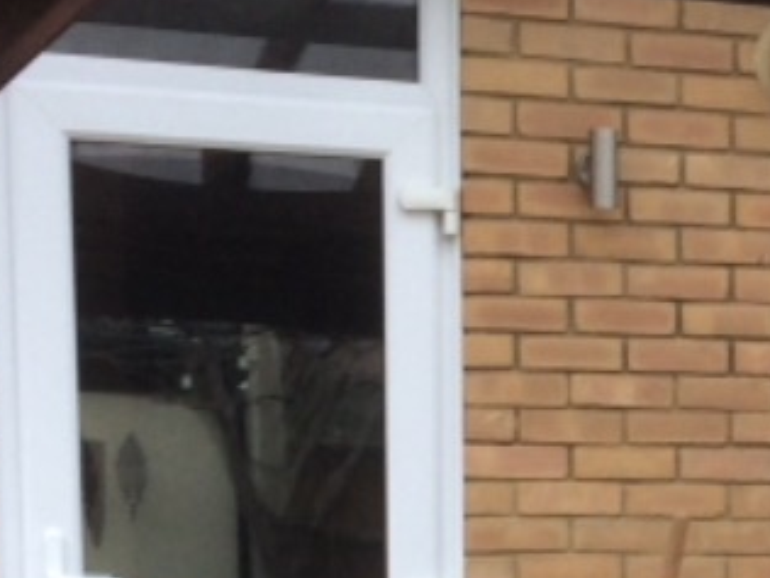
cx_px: 919
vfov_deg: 12.8
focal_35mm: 110
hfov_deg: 17.1
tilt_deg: -8.6
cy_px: 844
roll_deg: -0.2
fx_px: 2447
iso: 50
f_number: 2.2
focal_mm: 4.15
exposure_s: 1/100
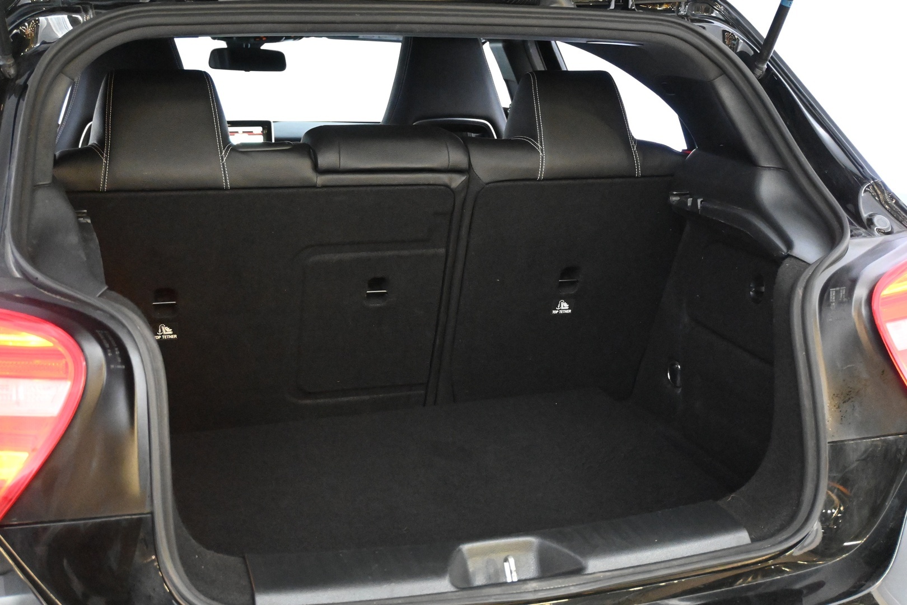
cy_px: 302
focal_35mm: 44
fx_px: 1096
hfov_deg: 45.0
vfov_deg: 30.8
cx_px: 454
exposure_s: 1/50
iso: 10000
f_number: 4.8
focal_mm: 29
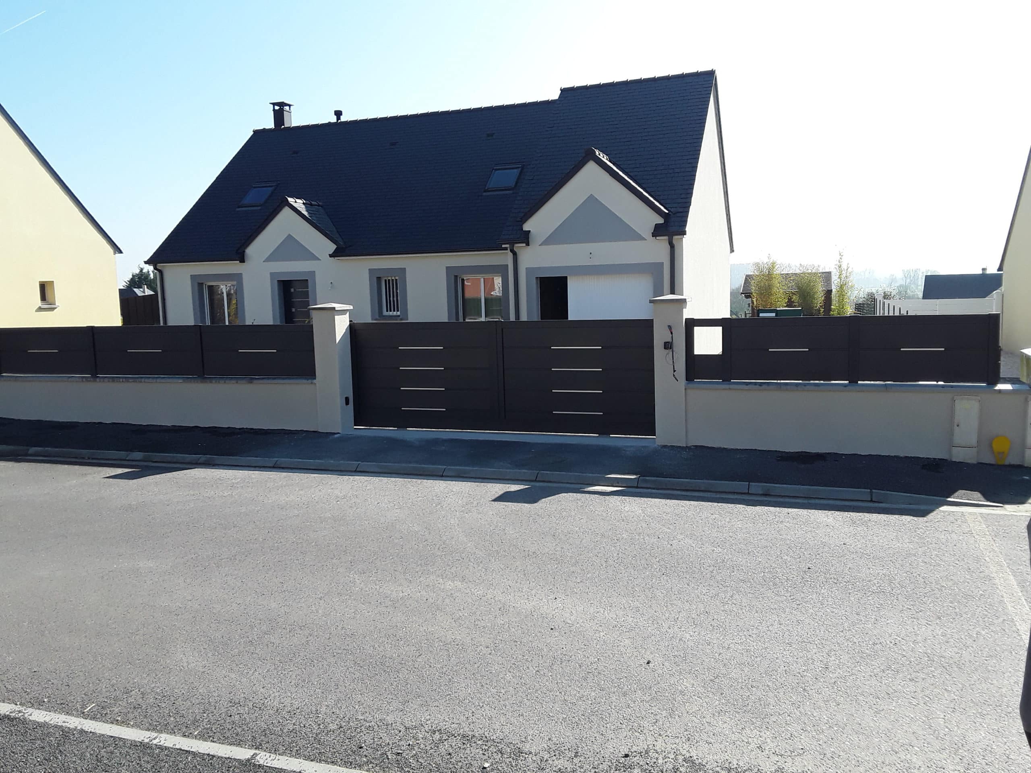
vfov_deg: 51.4
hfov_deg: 65.3
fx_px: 804
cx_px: 516
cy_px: 386
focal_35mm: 27
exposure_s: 1/1041
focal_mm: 2.91
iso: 40
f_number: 1.9
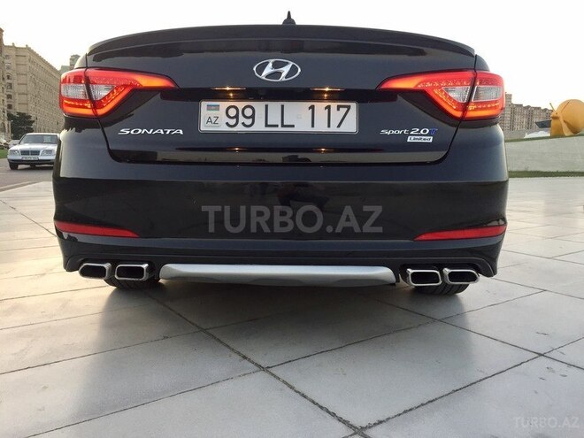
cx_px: 292
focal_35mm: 29
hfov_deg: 61.7
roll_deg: -1.6
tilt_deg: -6.1
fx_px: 489
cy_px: 219
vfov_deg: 48.2
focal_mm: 4.15
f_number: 2.2
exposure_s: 1/100
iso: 50
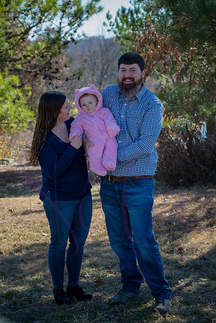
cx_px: 108
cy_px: 162
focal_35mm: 80
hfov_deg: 17.1
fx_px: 720
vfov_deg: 25.4
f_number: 6.3
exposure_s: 1/500
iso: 400
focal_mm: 80
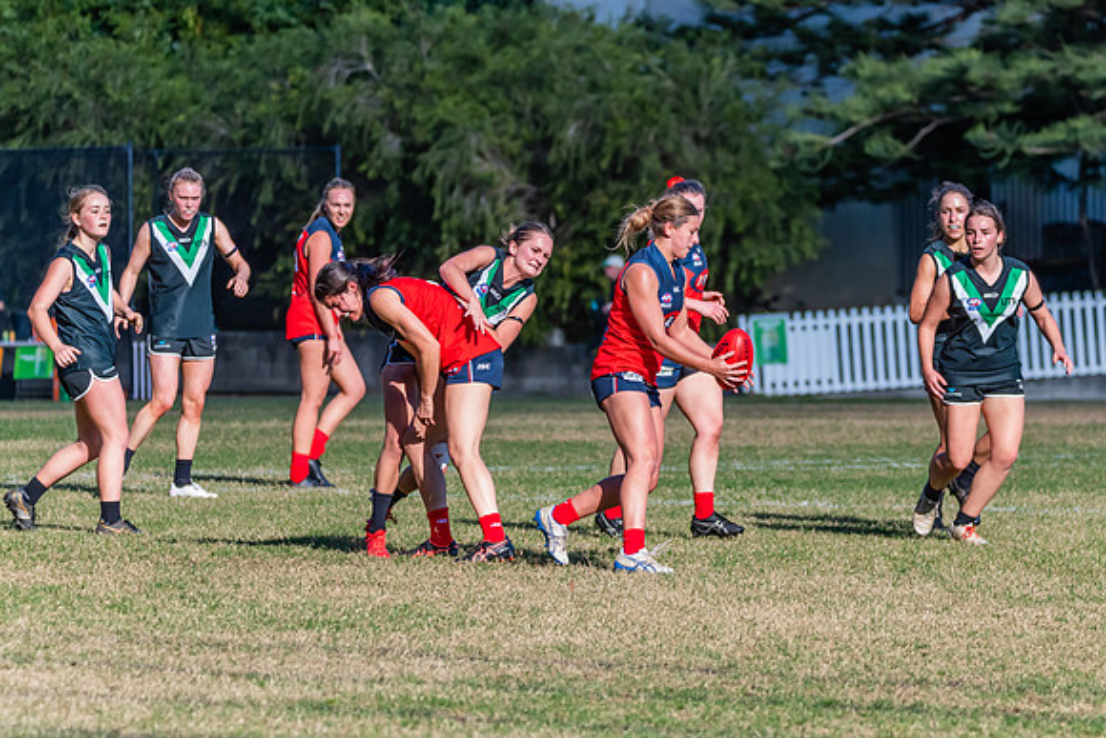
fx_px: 9308
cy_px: 358
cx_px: 668
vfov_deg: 4.5
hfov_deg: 6.8
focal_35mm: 303
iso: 800
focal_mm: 220
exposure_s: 1/1600
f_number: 5.6
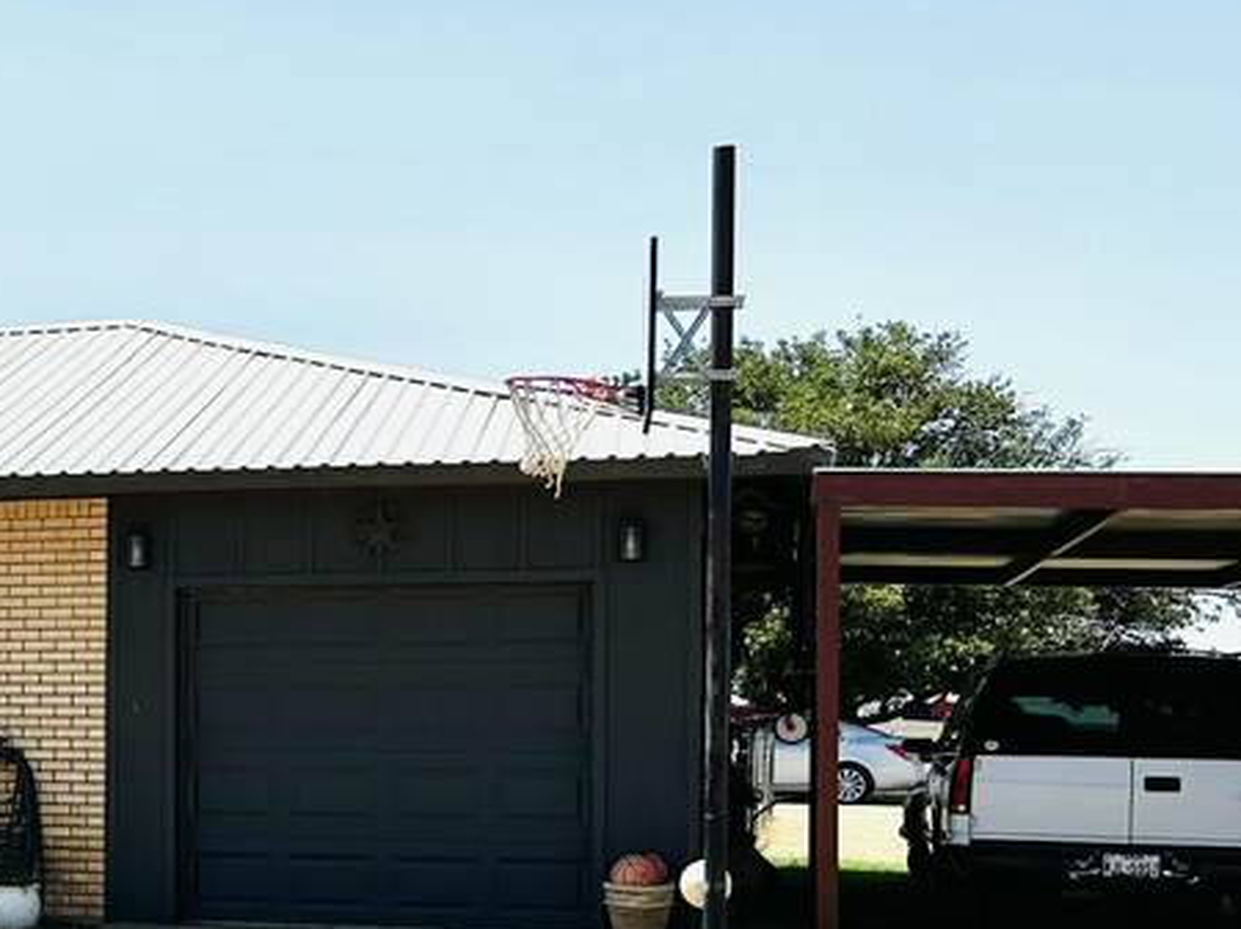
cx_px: -328
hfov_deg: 23.6
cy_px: 717
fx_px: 2652
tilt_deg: -1.0
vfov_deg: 19.7
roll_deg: +0.1
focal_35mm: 74
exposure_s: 1/6993
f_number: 1.5
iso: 50
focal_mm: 5.7
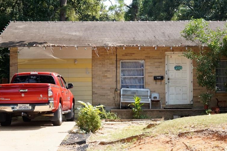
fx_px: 521
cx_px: 144
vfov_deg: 16.5
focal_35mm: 83
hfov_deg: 24.5
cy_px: 95
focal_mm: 41
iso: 1000
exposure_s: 1/320
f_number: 11
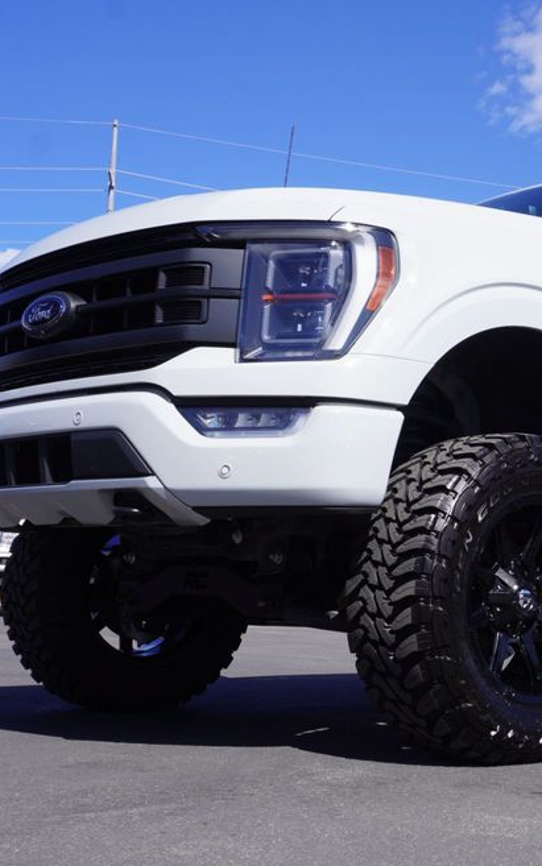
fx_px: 1294
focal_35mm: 55
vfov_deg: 37.0
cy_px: 435
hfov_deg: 22.8
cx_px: 524
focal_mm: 23
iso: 100
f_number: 10
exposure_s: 1/160
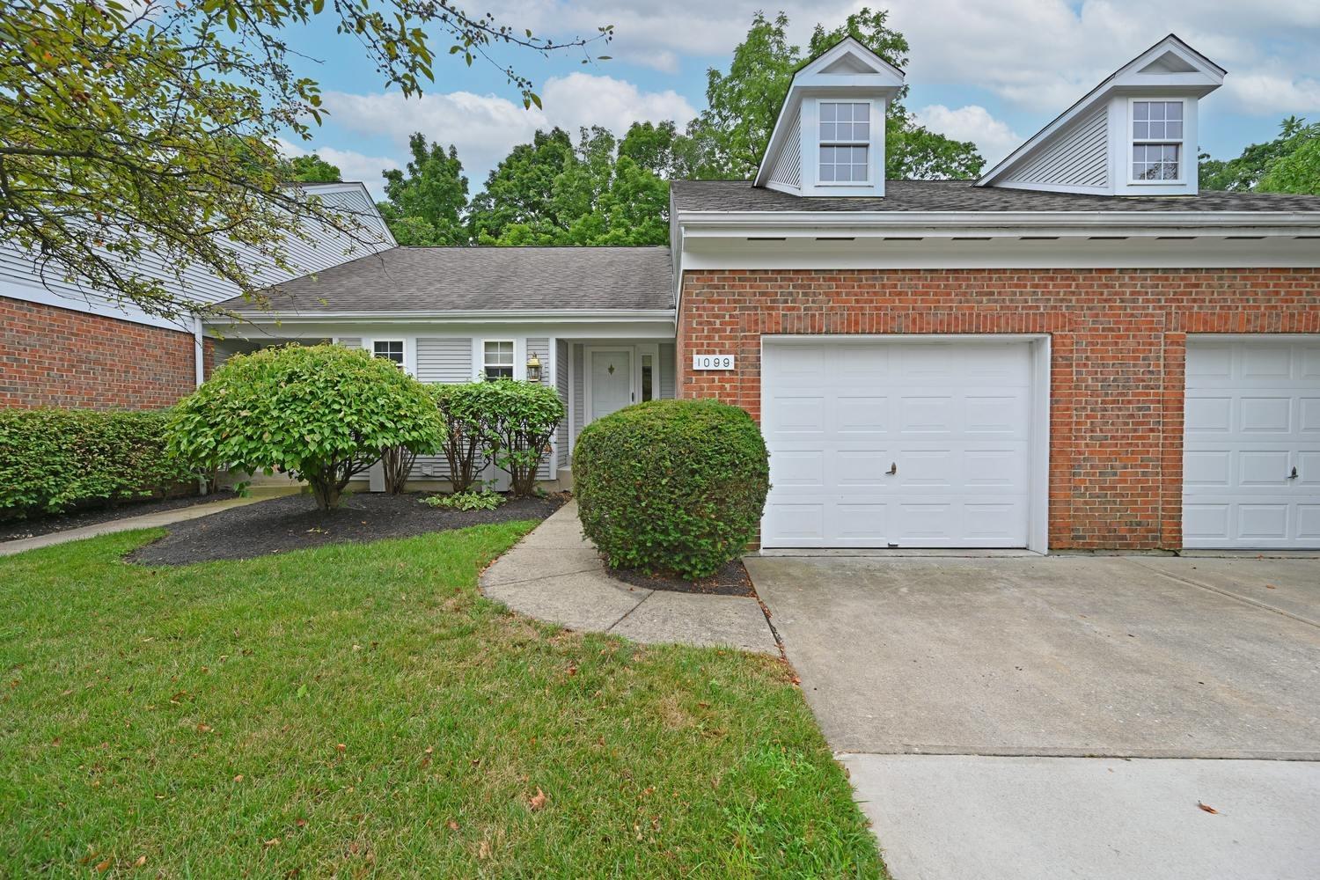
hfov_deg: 104.3
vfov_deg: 81.2
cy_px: 440
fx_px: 513
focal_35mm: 14
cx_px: 660
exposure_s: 1/250
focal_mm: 14
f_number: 6.3
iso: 100
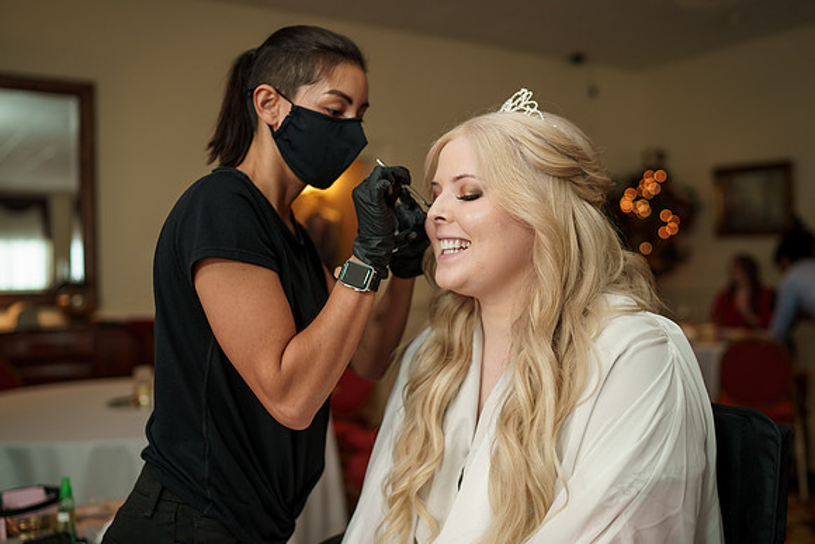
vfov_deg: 37.9
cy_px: 272
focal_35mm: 35
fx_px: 793
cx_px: 408
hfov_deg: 54.4
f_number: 2
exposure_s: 1/200
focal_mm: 35
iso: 400
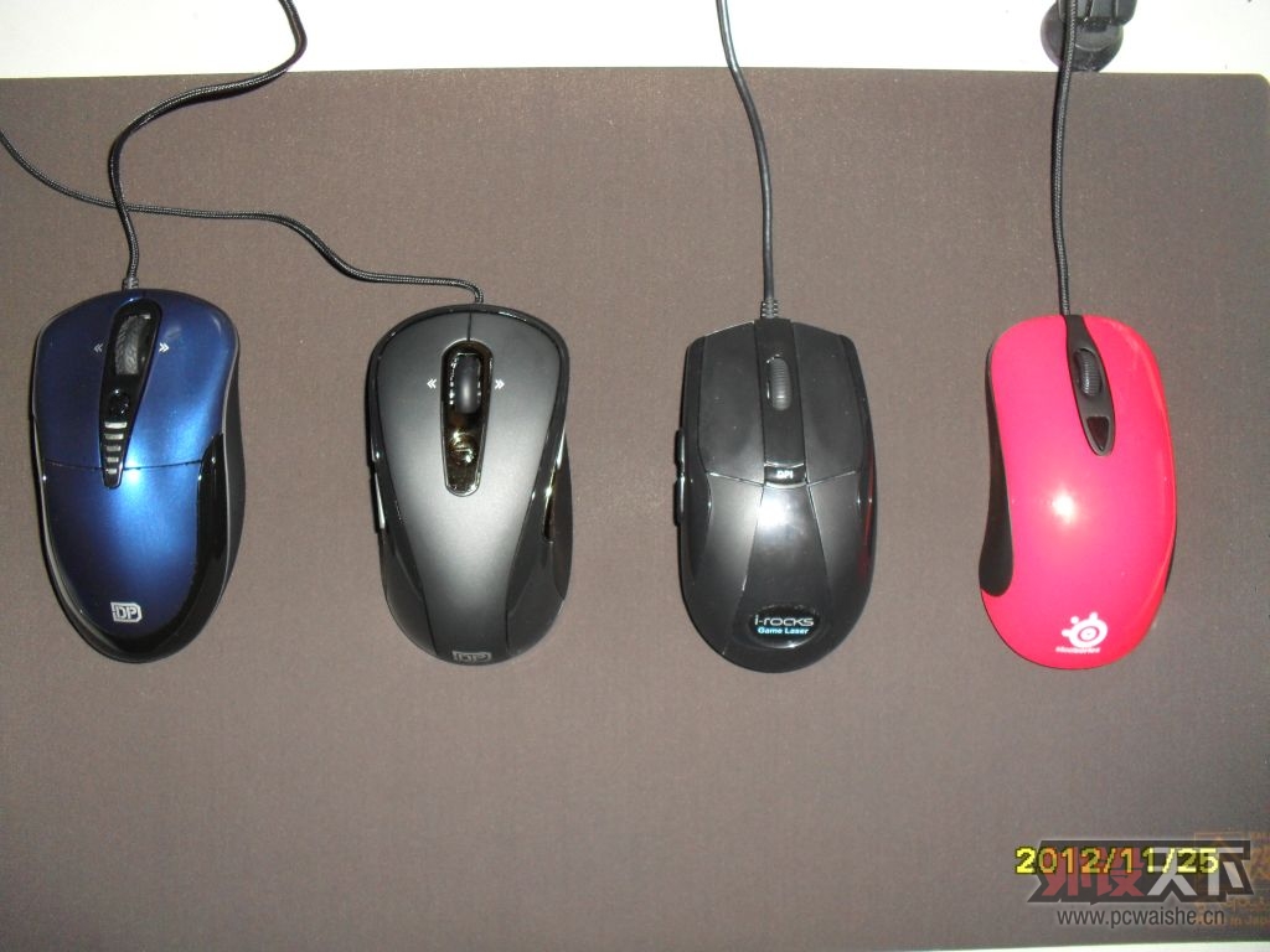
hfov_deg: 52.6
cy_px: 476
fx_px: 1284
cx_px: 635
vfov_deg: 40.7
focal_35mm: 35
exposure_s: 1/45
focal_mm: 6.3
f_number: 3.2
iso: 200
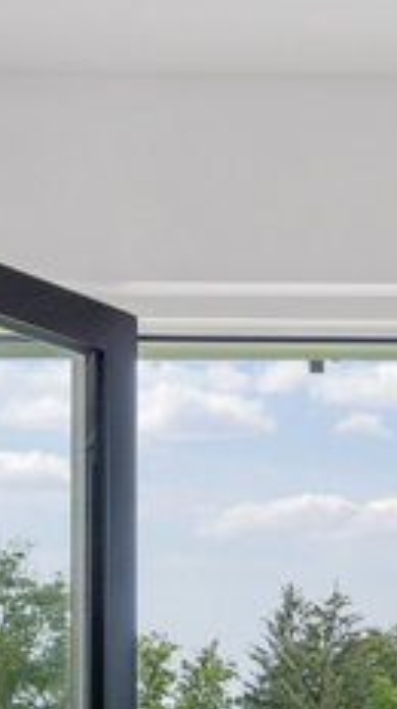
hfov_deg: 15.5
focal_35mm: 76
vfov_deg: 25.6
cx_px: 400
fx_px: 1426
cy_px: 799
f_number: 8
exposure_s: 1/100
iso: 320
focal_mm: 14
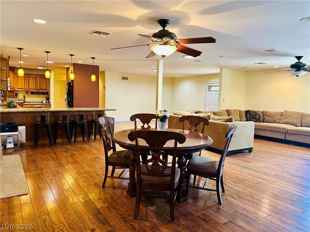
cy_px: 116
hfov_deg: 71.6
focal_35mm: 24
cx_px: 155
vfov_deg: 56.8
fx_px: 215
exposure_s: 1/60
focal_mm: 6.86
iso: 250
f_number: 1.78
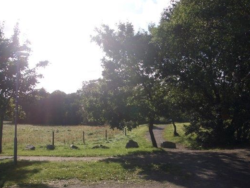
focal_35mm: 43
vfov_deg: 33.6
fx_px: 311
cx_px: 133
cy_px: 97
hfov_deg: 43.8
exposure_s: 1/500
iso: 50
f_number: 4.3
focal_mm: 5.8
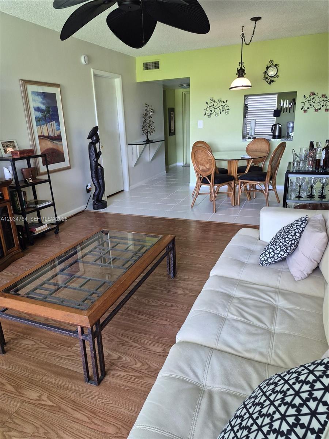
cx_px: 164
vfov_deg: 73.9
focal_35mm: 23
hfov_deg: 58.9
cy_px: 220
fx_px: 291
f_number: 1.8
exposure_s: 1/120
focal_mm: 5.4
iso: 250
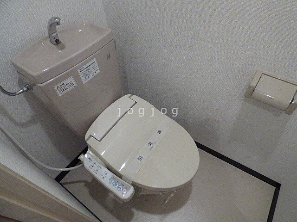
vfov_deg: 66.0
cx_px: 148
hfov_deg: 81.7
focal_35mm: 20
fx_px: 172
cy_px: 111
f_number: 2.8
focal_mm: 3.58
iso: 400
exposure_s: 1/40
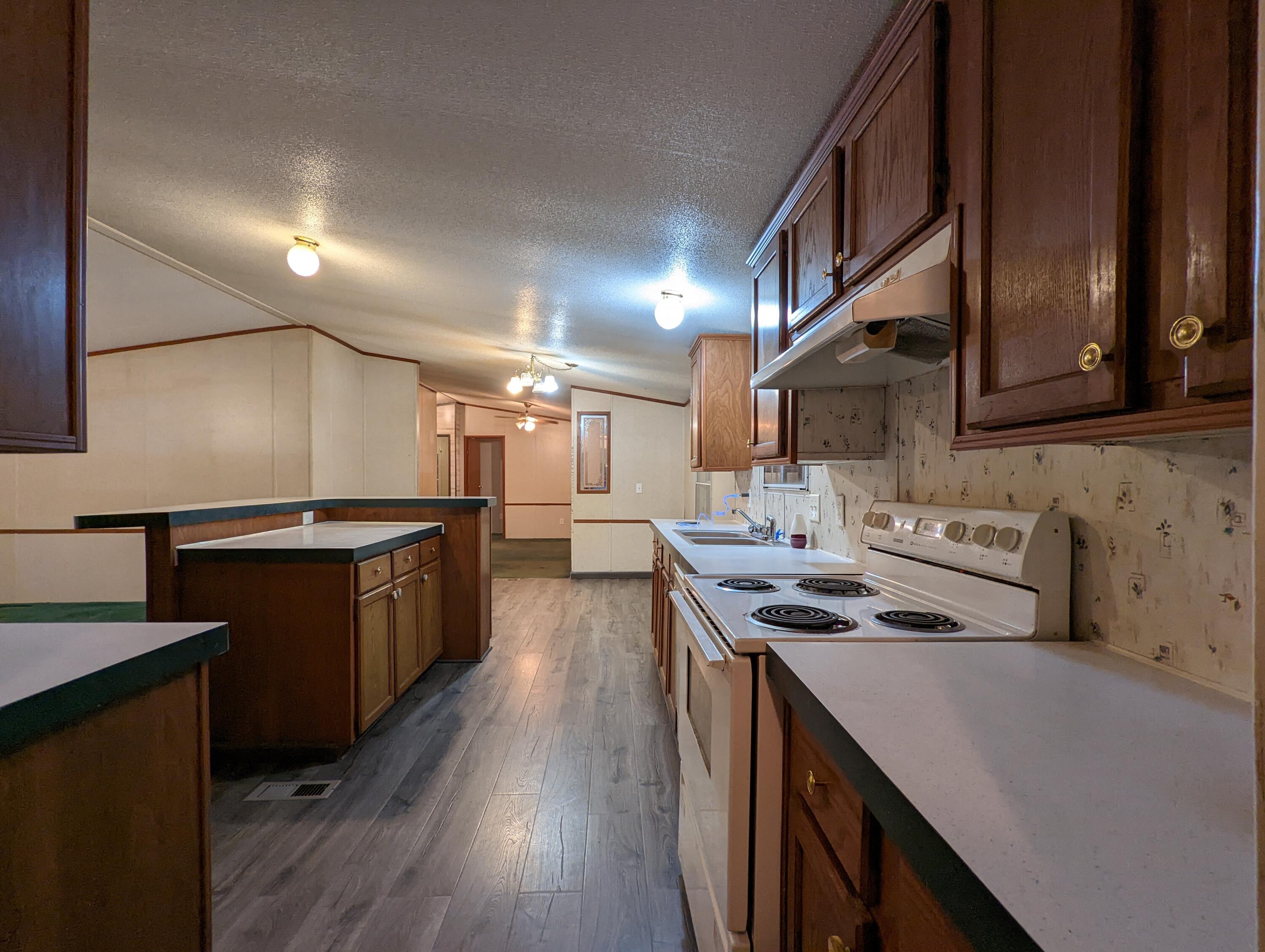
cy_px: 476
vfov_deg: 78.2
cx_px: 632
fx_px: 585
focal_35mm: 16
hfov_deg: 94.4
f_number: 2.2
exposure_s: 1/30
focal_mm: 2.35
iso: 170
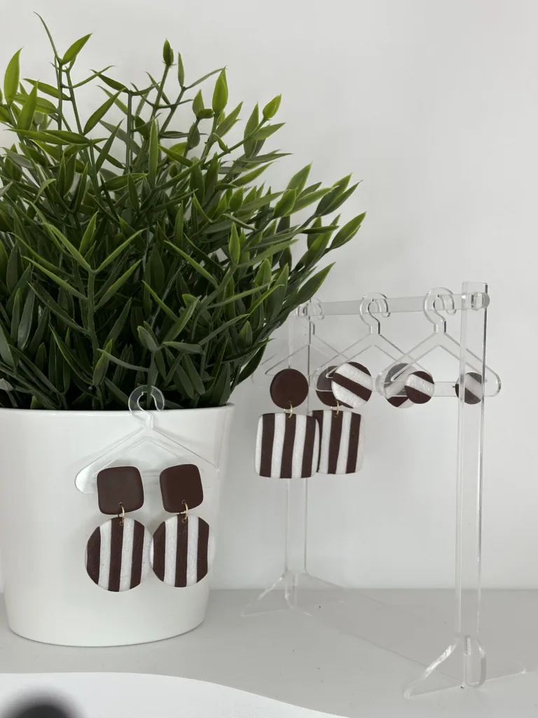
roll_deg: -0.1
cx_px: 269
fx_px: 995
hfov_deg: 30.3
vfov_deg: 39.7
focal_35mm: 48
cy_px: 359
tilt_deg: +0.6
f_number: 1.78
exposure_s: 1/226
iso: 50
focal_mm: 6.86
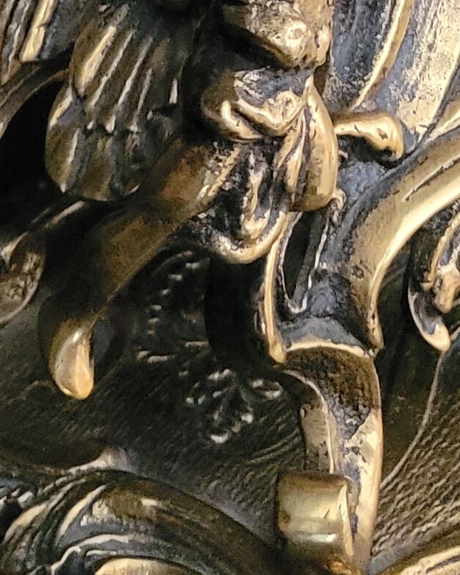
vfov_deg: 13.1
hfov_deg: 11.8
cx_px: 223
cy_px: -487
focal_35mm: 131
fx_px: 2229
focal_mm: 5.4
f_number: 1.8
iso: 1600
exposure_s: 1/25
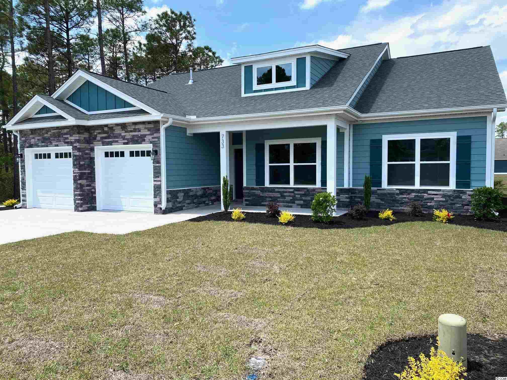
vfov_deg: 53.1
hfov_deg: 67.3
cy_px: 190
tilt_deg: -1.6
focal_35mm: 26
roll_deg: -0.1
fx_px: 381
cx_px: 254
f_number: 1.8
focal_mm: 4.25
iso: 32
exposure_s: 1/1898
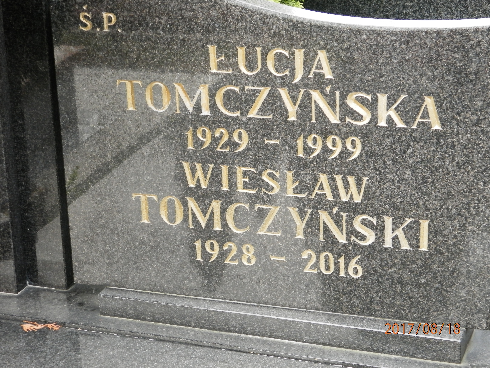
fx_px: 1161
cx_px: 245
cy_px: 184
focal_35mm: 82
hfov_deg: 23.8
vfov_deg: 18.0
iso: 200
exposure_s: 1/40
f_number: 4.2
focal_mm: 14.6
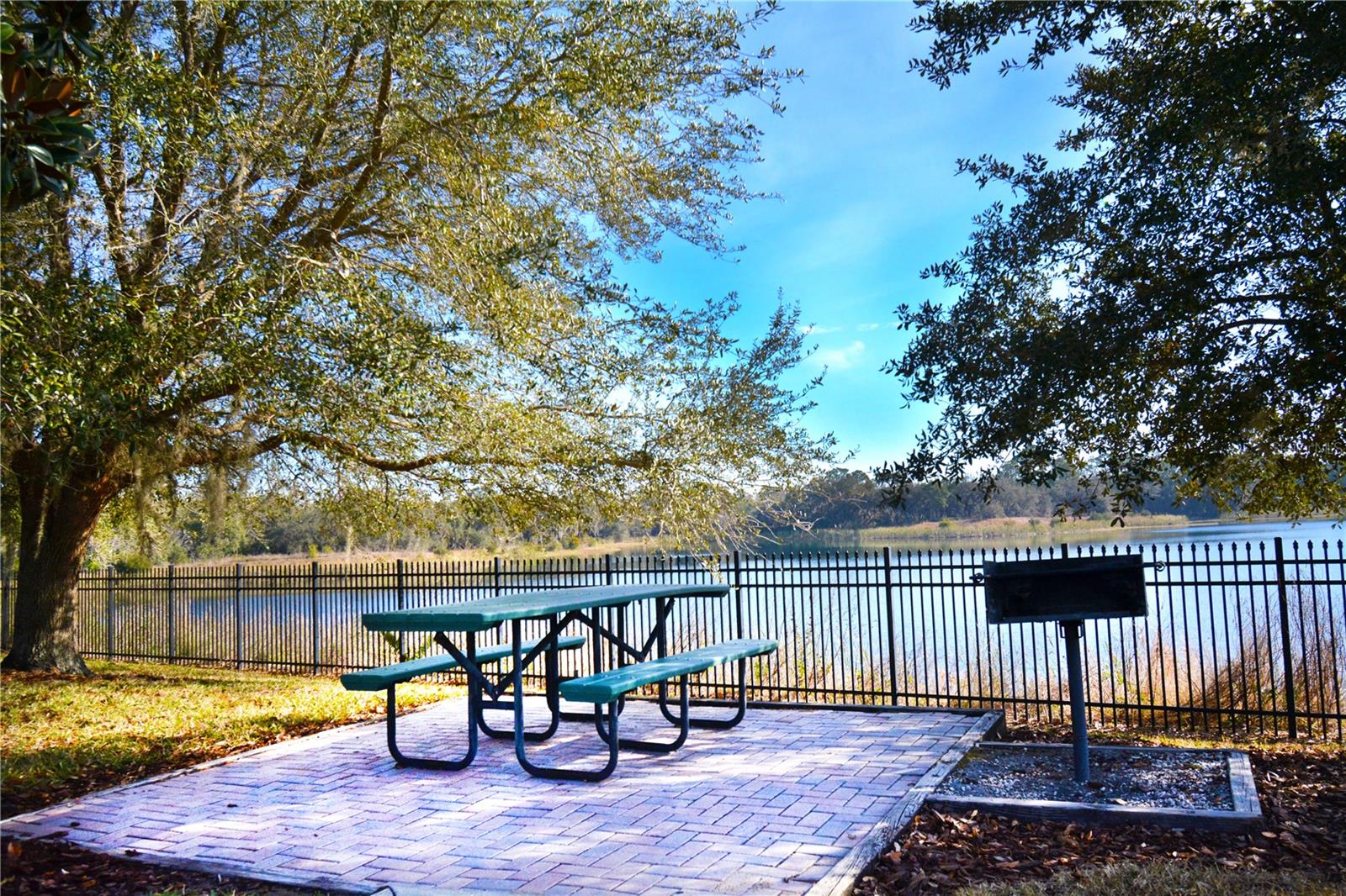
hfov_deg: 61.9
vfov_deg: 43.6
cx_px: 673
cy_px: 448
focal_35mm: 30
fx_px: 1121
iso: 800
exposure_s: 1/2500
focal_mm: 20
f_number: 5.6
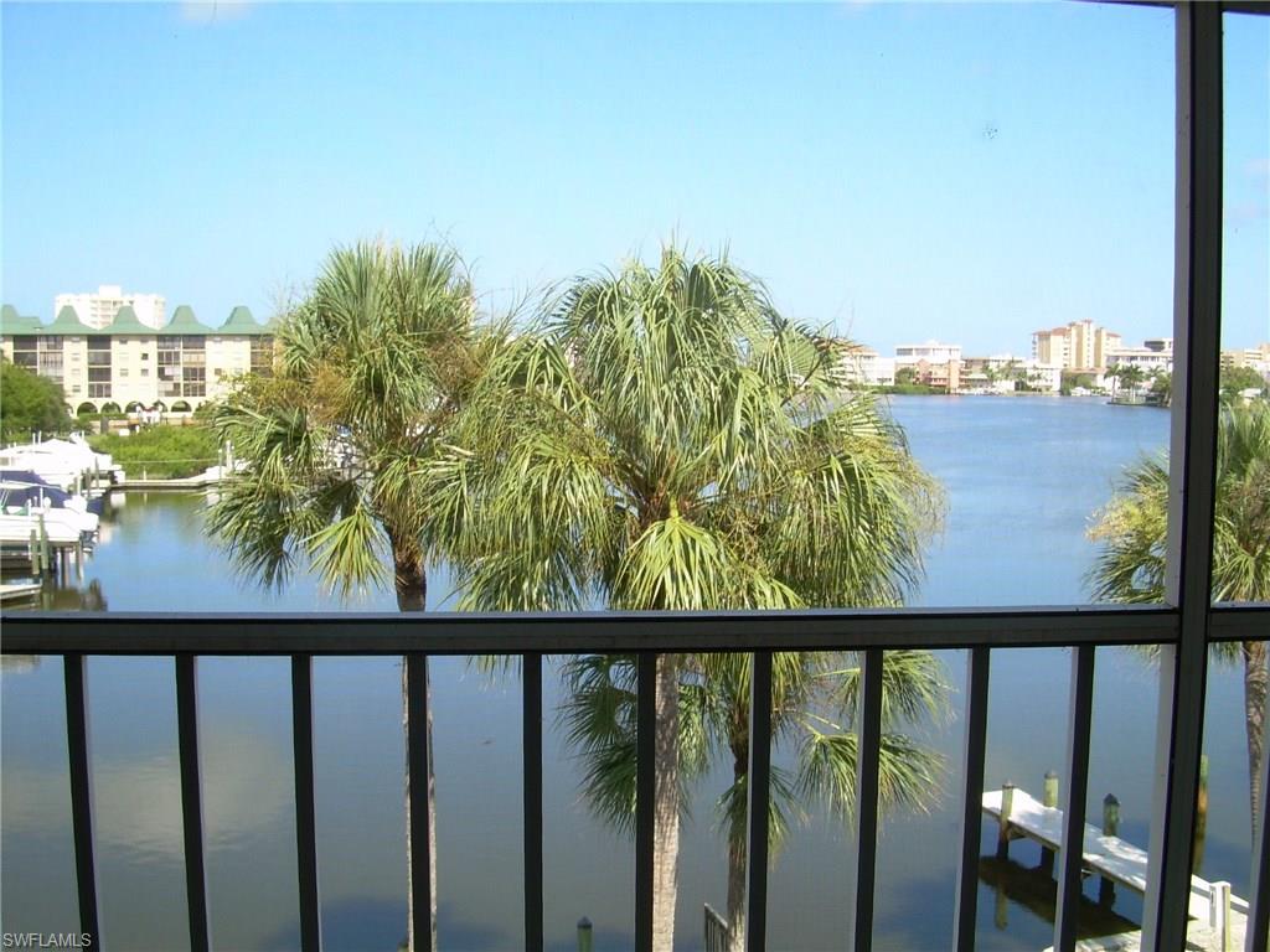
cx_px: 635
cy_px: 476
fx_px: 1394
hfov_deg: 49.0
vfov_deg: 37.7
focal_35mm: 38
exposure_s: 1/162
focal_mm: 6.3
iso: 50
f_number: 4.6
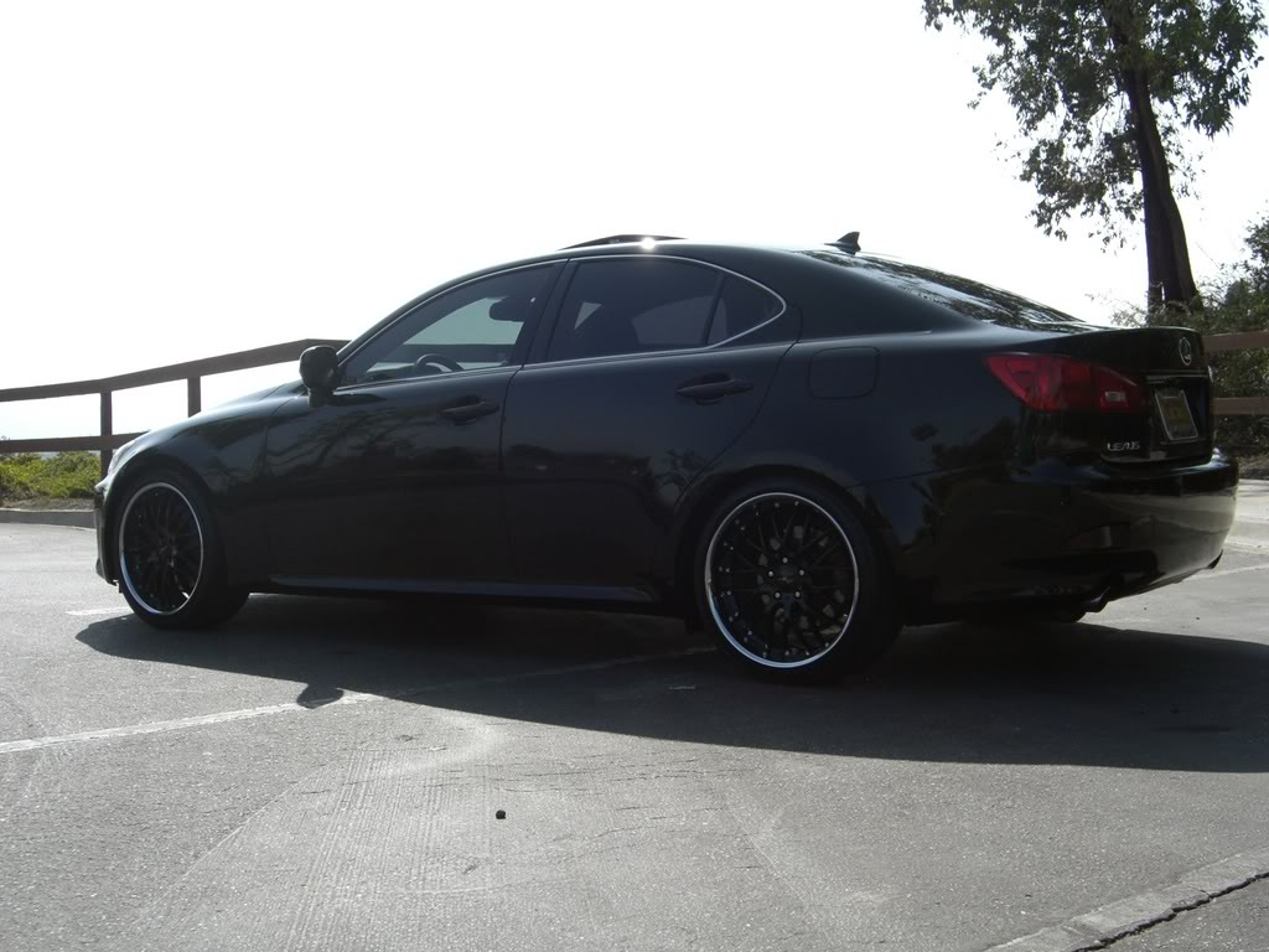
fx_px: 1686
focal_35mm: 46
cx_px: 634
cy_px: 476
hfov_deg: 41.2
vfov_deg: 31.5
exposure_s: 1/160
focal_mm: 9.5
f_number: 8.8
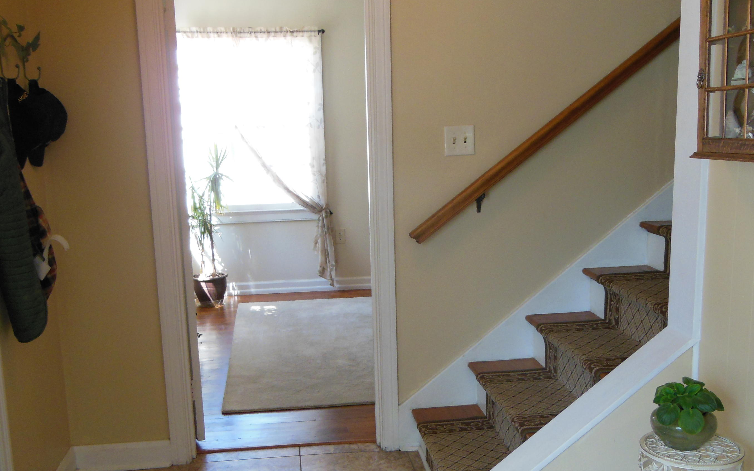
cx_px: 400
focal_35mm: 40
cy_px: 275
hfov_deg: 49.3
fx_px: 822
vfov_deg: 31.9
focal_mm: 6
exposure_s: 1/80
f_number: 3.9
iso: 400
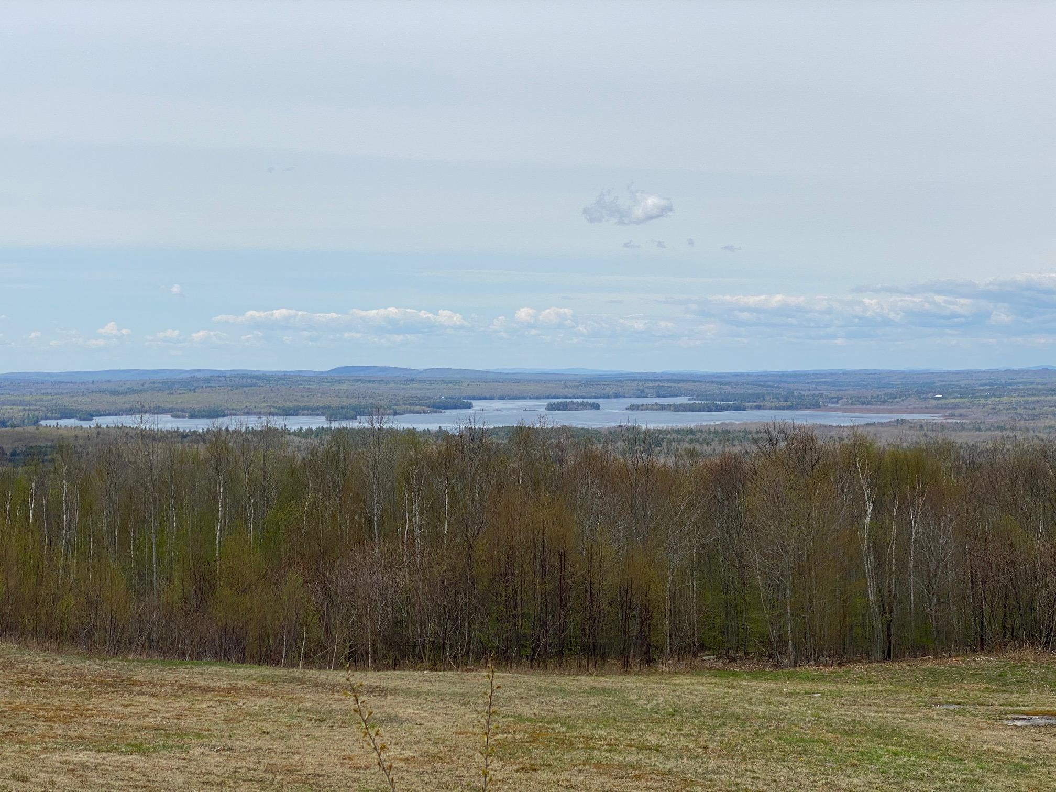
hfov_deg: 36.8
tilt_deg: -0.9
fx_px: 1586
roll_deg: +0.2
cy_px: 396
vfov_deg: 28.0
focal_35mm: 52
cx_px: 528
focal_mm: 6
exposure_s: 1/2817
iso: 25
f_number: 2
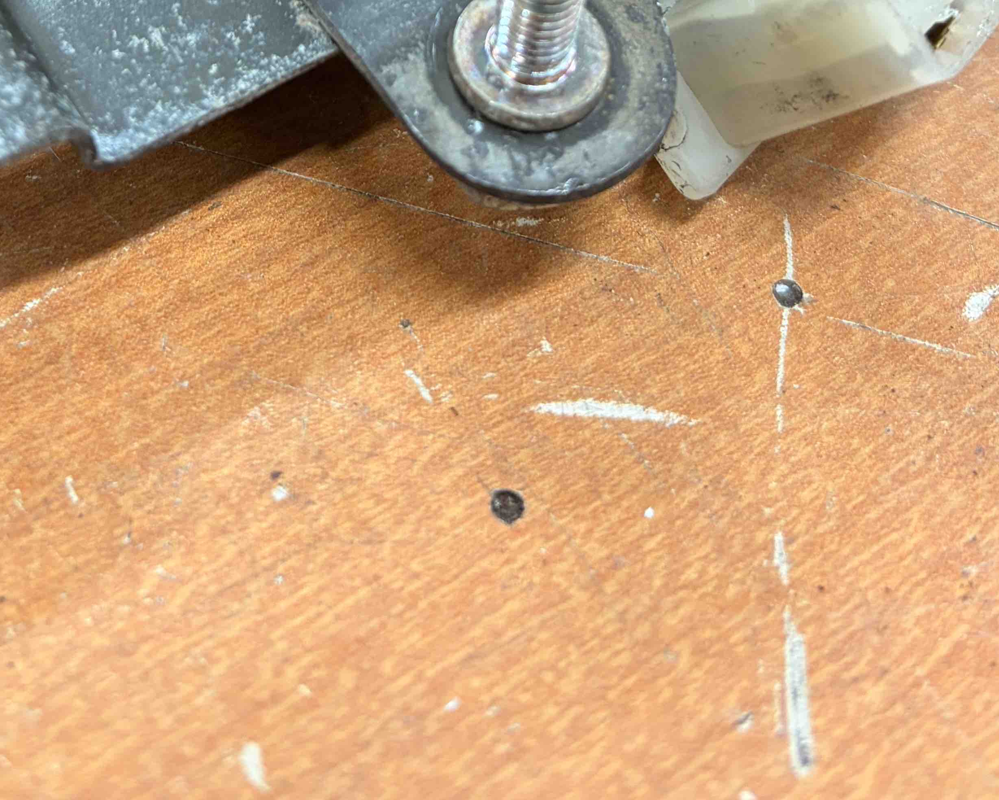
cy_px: -310
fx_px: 1745
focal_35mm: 59
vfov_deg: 22.4
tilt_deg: -39.8
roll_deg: -5.1
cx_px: 377
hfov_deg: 31.8
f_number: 1.6
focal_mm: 5.96
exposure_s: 1/60
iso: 100
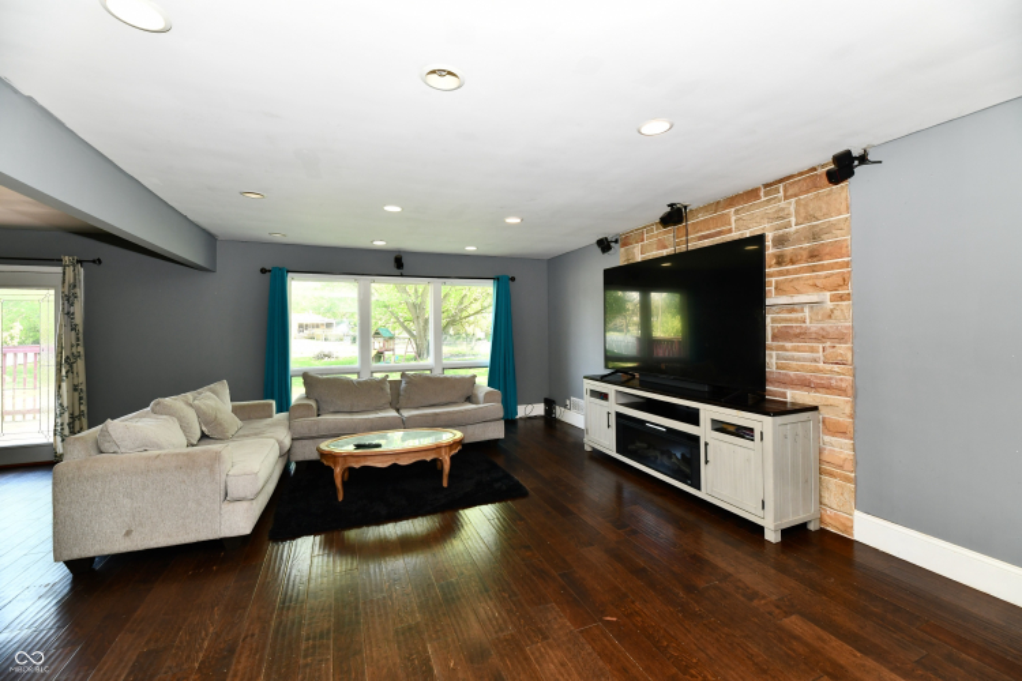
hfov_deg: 104.3
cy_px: 340
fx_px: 397
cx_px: 511
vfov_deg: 81.2
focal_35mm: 14
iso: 640
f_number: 6.3
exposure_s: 1/60
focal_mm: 14
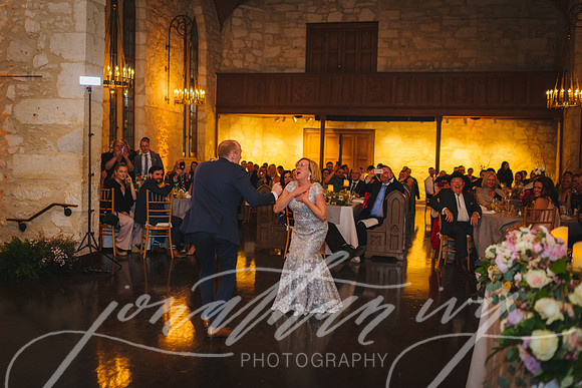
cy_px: 179
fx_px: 630
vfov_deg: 34.2
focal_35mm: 39
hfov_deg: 49.5
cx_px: 268
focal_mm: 35
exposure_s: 1/200
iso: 1000
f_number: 2
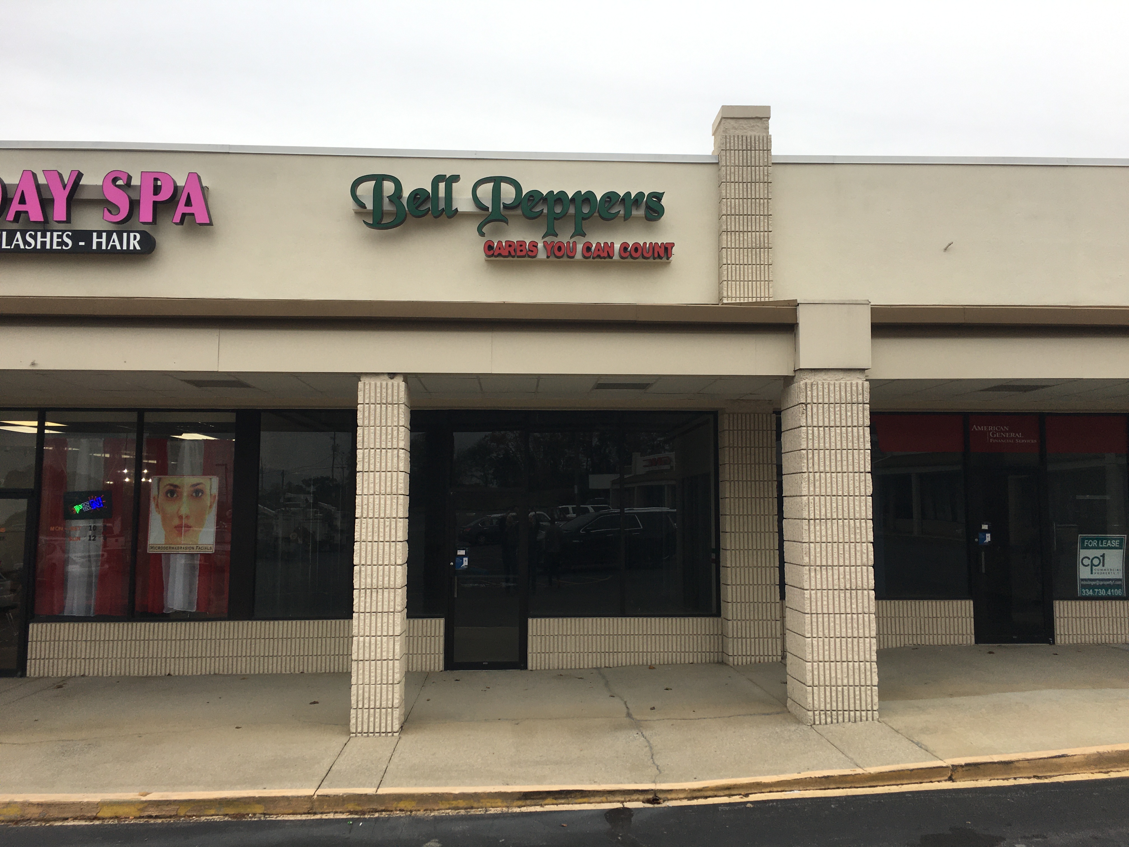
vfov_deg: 48.2
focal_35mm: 29
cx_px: 564
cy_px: 424
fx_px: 946
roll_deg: +0.1
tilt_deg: +7.4
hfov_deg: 61.7
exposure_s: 1/432
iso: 25
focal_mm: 4.15
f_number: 2.2
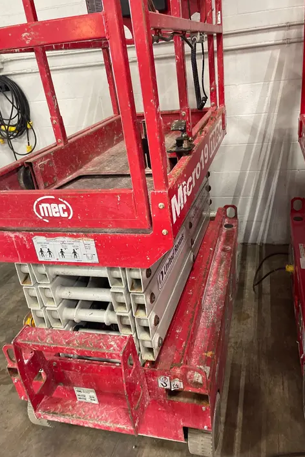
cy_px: 221
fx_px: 356
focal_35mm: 28
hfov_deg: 46.3
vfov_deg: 65.5
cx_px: 170
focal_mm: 4.2
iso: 400
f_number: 1.6
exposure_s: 1/60
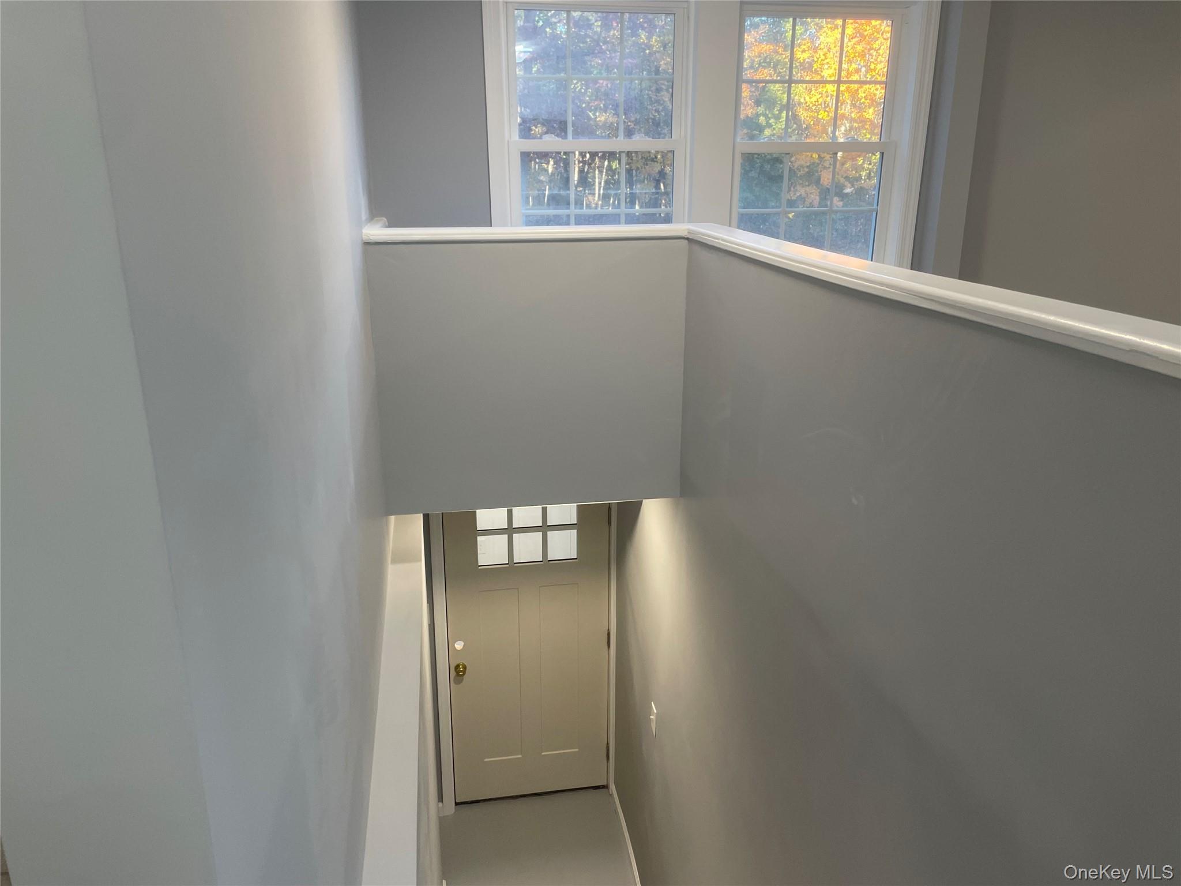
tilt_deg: -17.6
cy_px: 443
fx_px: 887
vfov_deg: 53.1
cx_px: 590
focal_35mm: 26
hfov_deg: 67.3
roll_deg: +0.1
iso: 125
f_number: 1.6
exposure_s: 1/120
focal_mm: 4.2
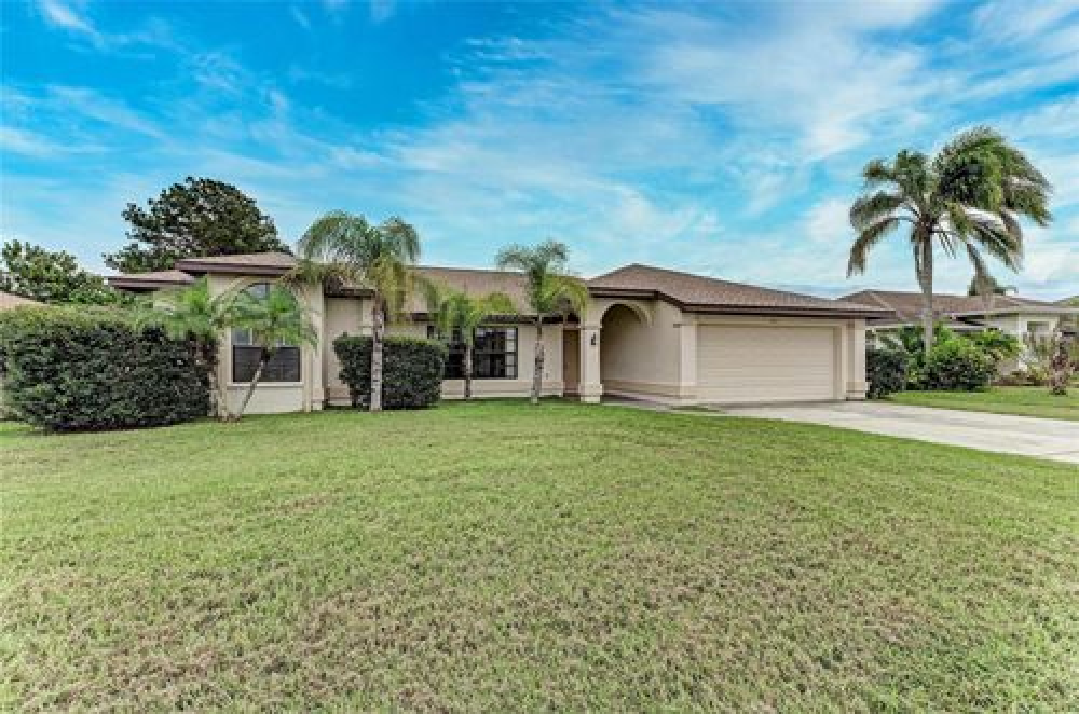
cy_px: 357
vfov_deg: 77.1
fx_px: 449
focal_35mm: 15
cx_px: 540
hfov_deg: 100.5
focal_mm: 15
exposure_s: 1/400
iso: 100
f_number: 7.1
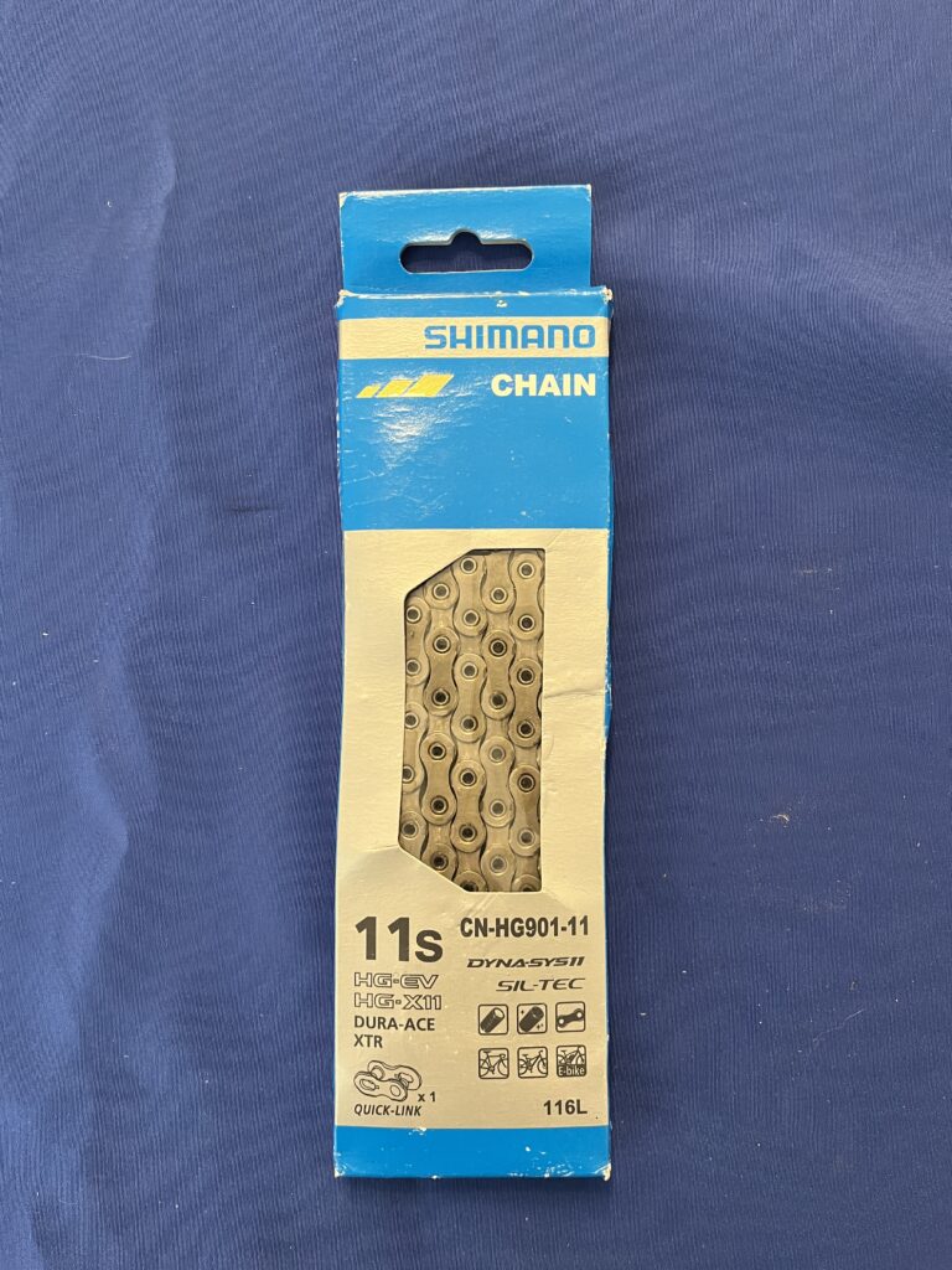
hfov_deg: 53.1
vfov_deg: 67.3
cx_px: 476
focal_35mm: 26
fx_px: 953
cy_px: 635
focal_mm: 5.1
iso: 200
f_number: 1.6
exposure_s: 1/60
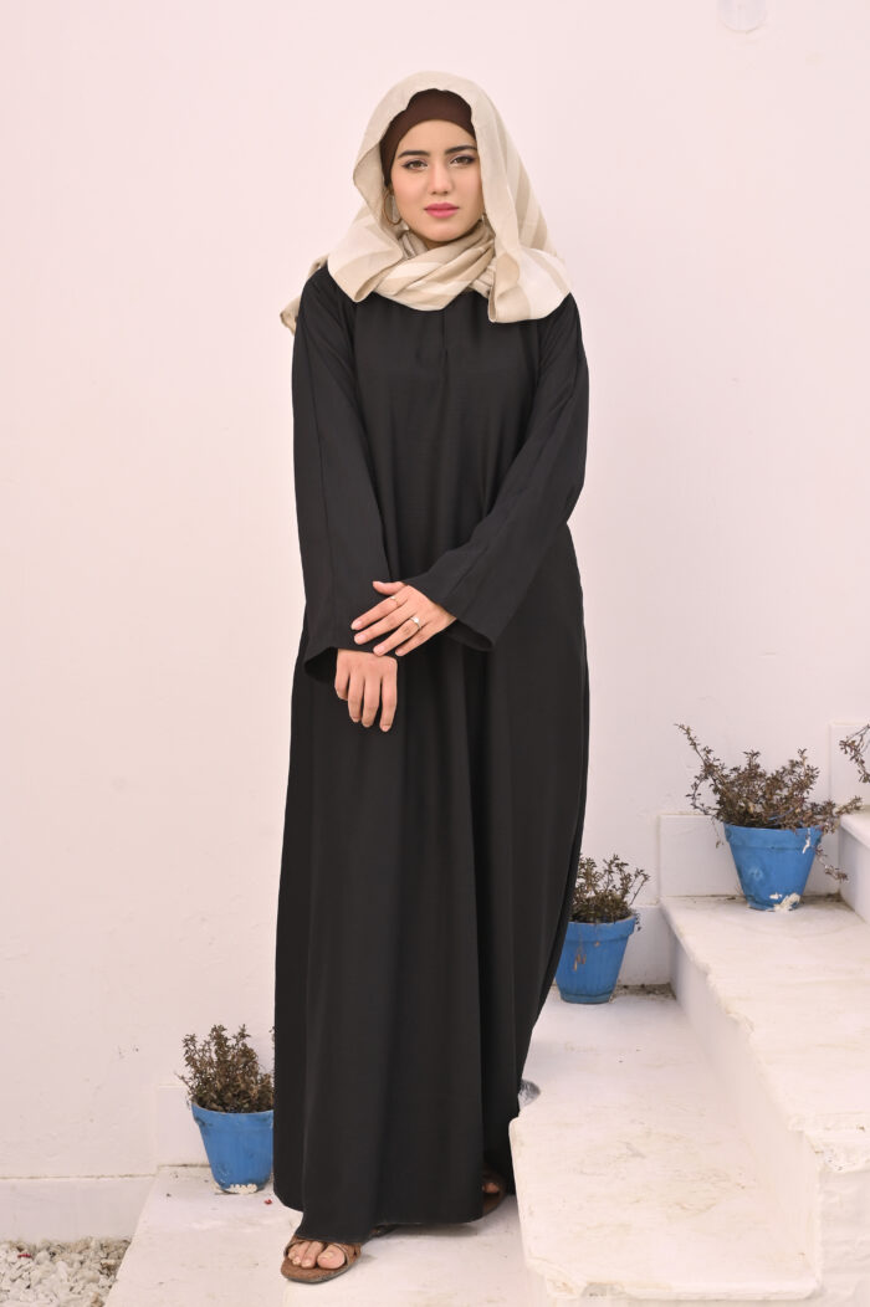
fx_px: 1815
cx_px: 435
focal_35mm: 50
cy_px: 654
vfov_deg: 39.6
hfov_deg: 27.0
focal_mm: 50
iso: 200
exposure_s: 1/200
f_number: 7.1
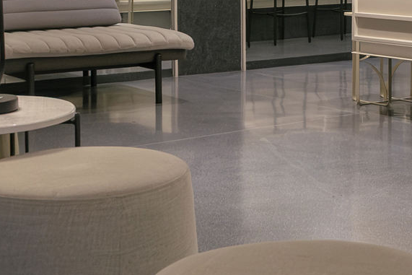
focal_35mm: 84
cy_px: -16
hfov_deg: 23.9
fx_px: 962
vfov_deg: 15.9
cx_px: 322
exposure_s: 1/125
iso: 1250
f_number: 4
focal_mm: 10.5
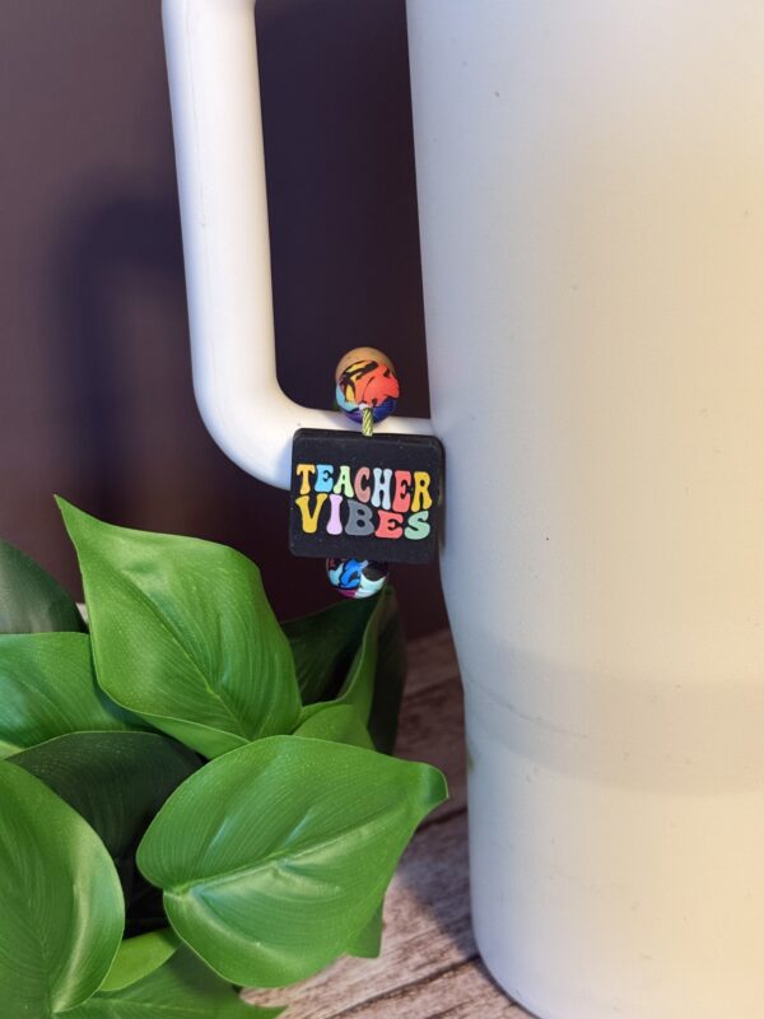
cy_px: 510
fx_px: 1413
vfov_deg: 39.7
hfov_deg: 30.3
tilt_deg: -22.9
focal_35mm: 48
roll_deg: +0.2
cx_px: 382
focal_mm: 6.76
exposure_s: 1/40
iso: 320
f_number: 1.78
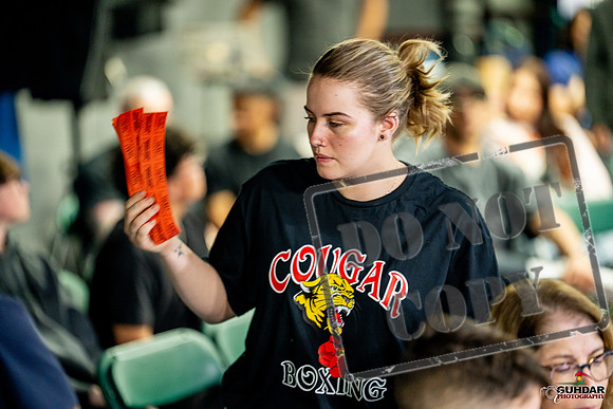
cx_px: 306
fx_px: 2555
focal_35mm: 150
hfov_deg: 13.7
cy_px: 204
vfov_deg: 9.2
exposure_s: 1/160
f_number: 2
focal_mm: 150
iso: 4000
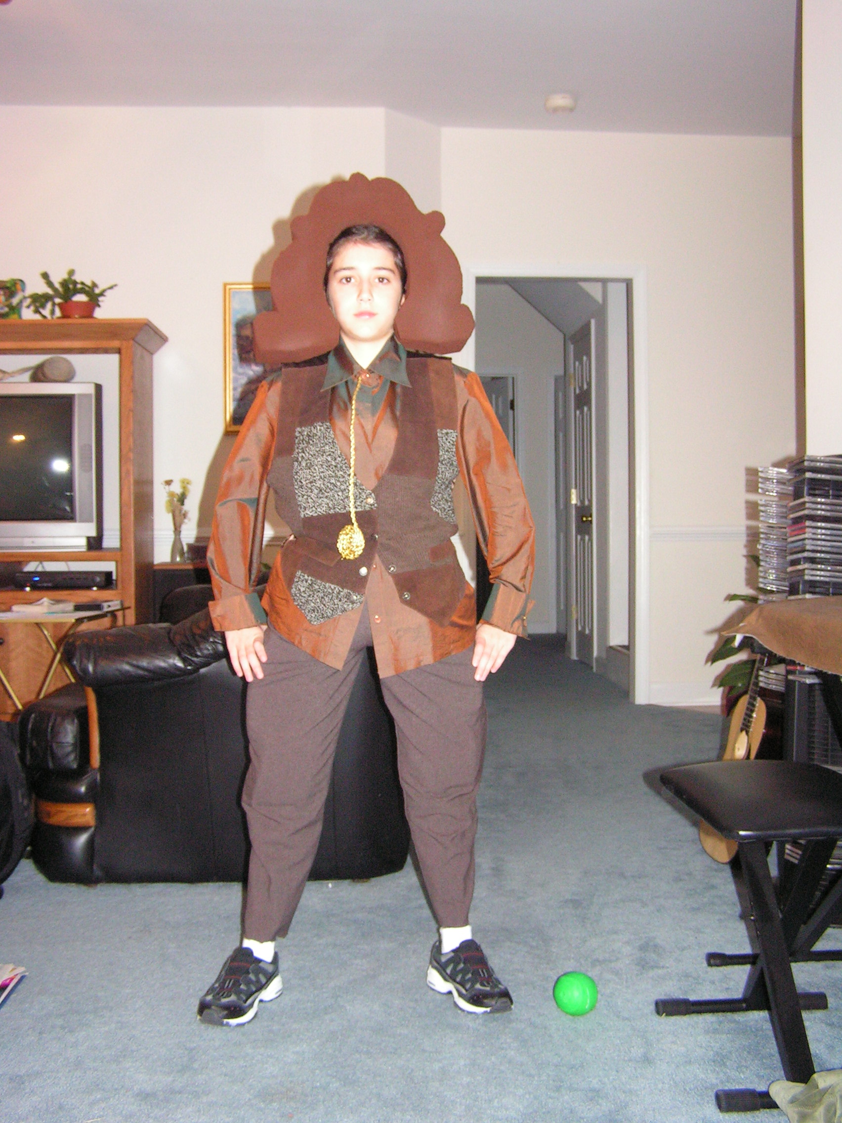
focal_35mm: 38
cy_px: 562
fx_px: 1232
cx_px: 421
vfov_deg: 49.0
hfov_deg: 37.7
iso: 200
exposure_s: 1/40
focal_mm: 6.3
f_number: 2.8
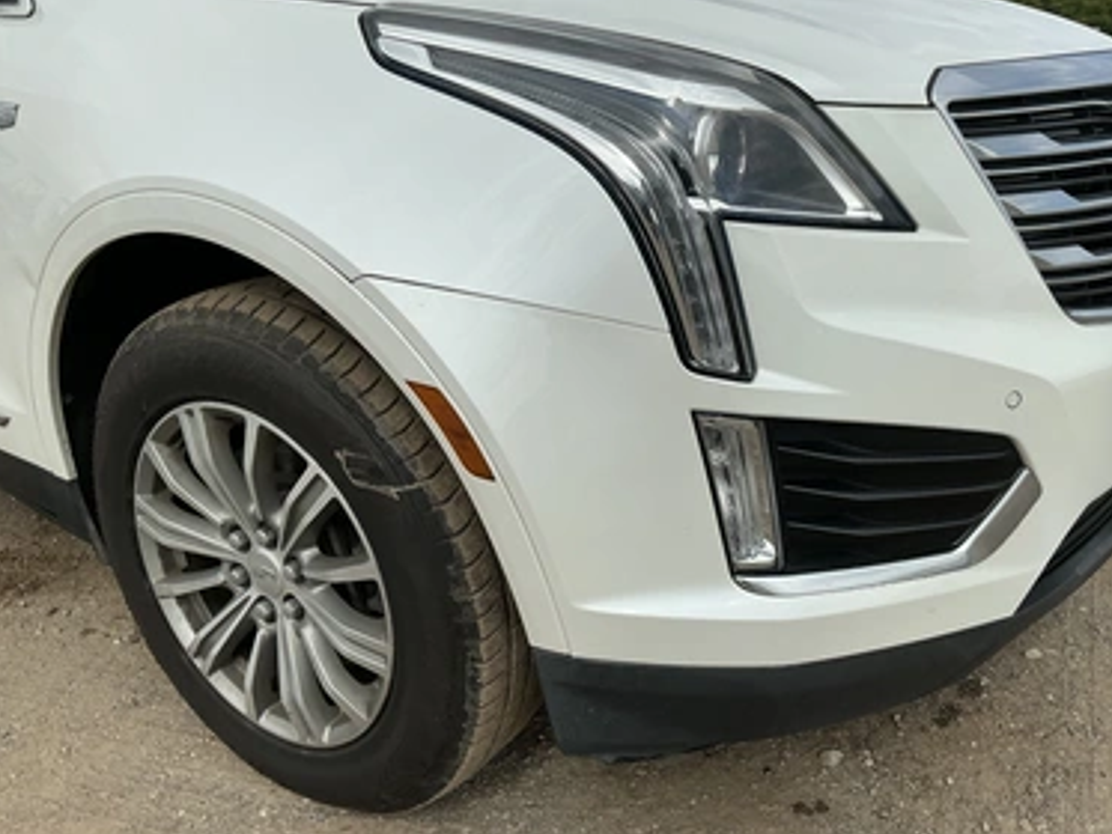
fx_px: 964
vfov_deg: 46.8
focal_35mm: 30
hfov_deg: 59.9
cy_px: 411
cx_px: 587
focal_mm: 3
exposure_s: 1/2320
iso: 25
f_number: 1.8
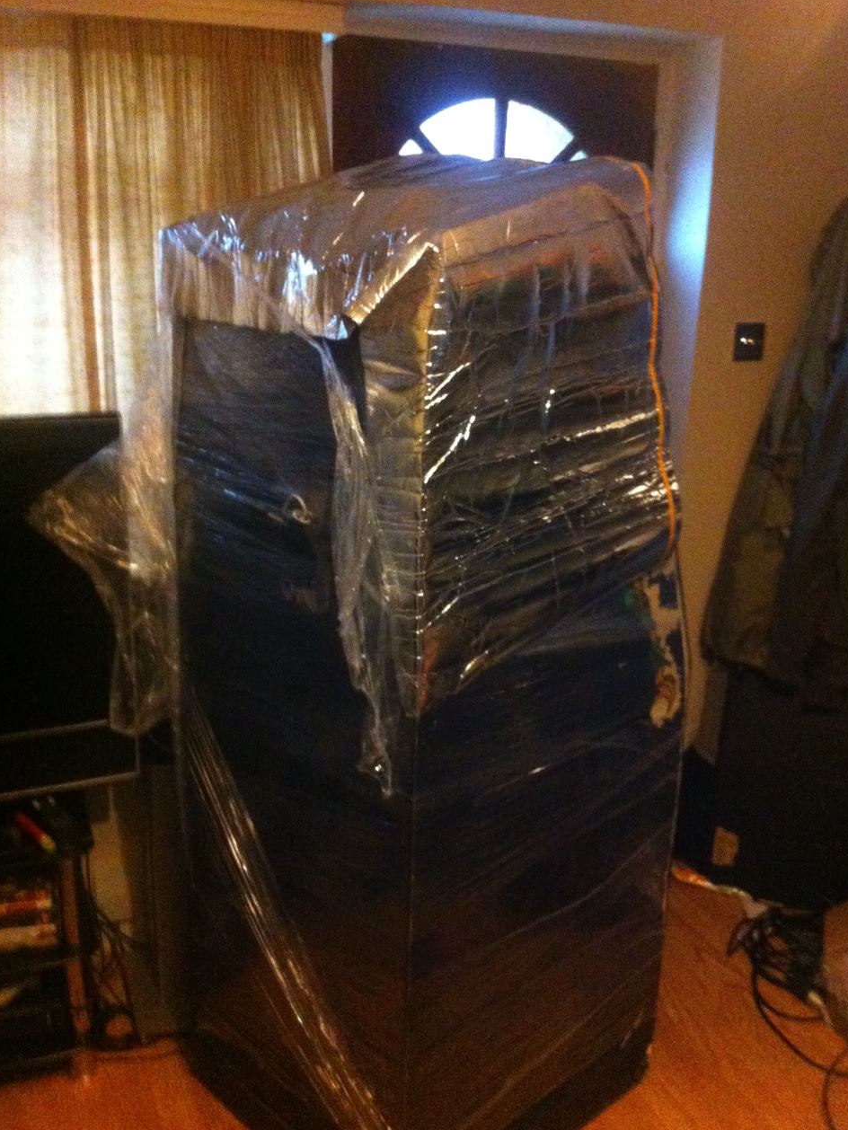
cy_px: 562
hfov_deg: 39.7
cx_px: 431
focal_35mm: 36
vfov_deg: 51.3
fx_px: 1175
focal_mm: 3.85
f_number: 2.8
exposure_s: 1/15
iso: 1000
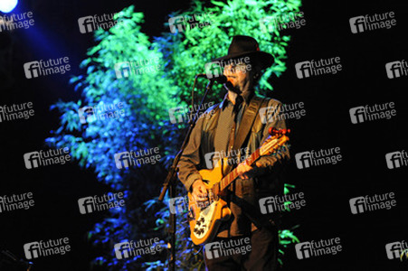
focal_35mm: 85
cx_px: 204
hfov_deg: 23.9
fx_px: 963
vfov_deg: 16.0
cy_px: 136
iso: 3200
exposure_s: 1/160
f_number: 2.2
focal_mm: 85
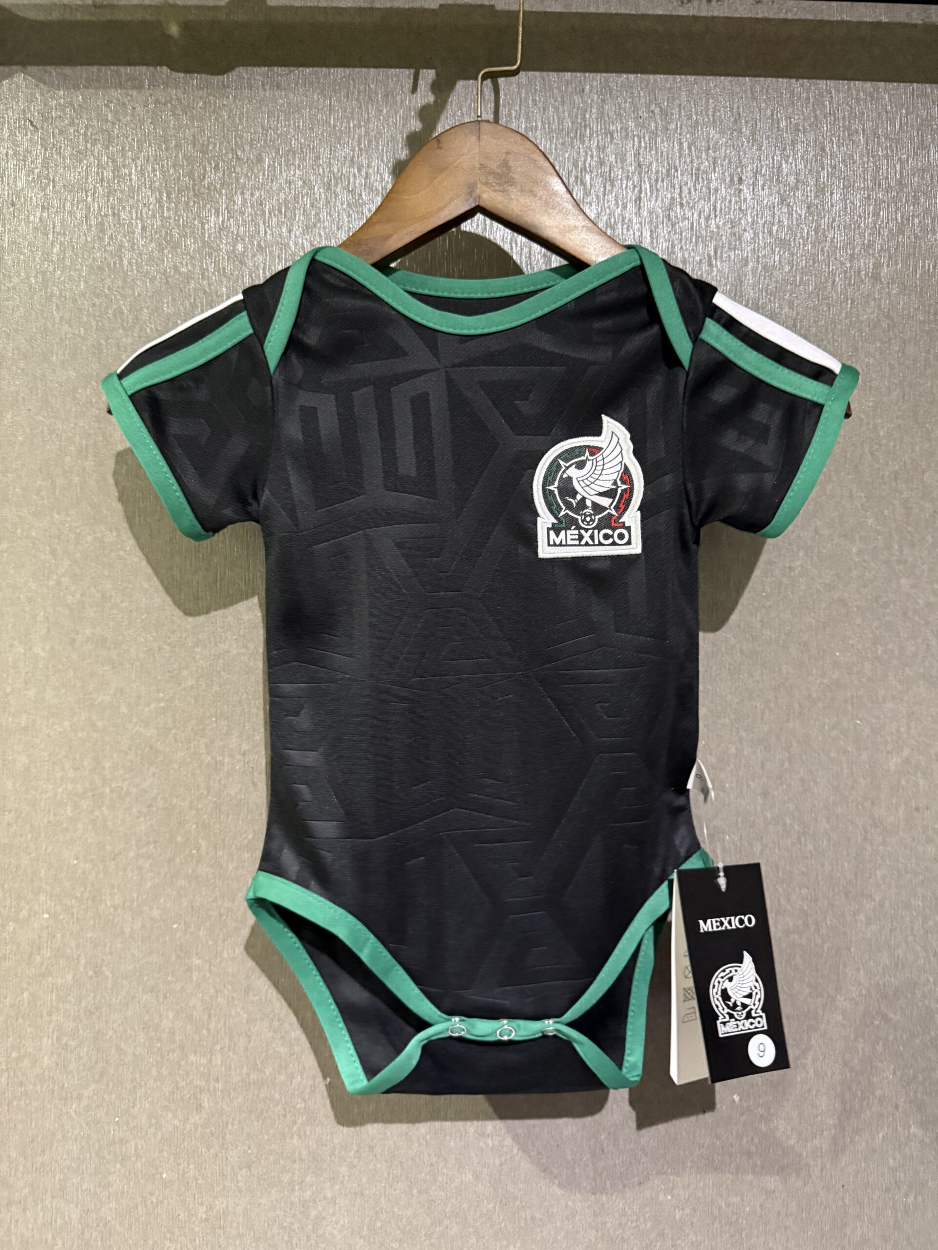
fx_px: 867
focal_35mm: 24
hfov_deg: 56.8
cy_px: 625
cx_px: 469
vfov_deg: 71.6
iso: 1000
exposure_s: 1/40
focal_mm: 6.76
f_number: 1.78
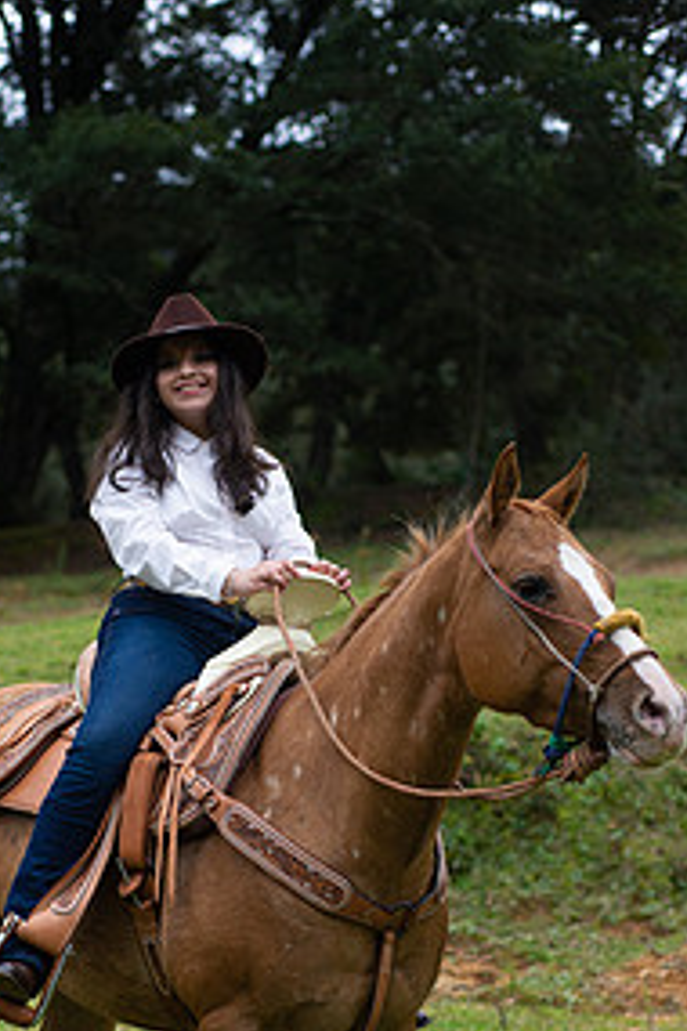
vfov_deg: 25.4
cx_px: 228
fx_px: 2261
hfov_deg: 17.2
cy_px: 745
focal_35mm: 79
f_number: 2.8
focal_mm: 50
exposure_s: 1/2000
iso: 400
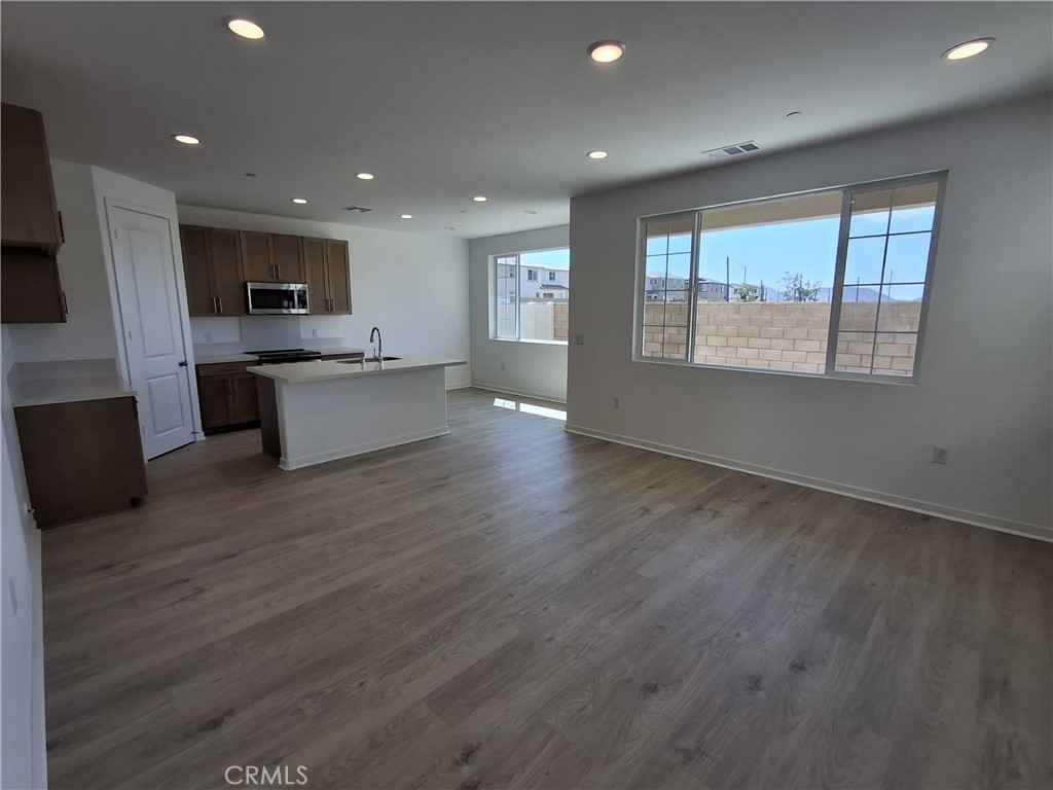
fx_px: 487
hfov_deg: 94.5
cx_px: 526
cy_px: 395
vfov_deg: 78.1
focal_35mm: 16
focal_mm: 1.64
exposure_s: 1/312
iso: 40
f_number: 2.2
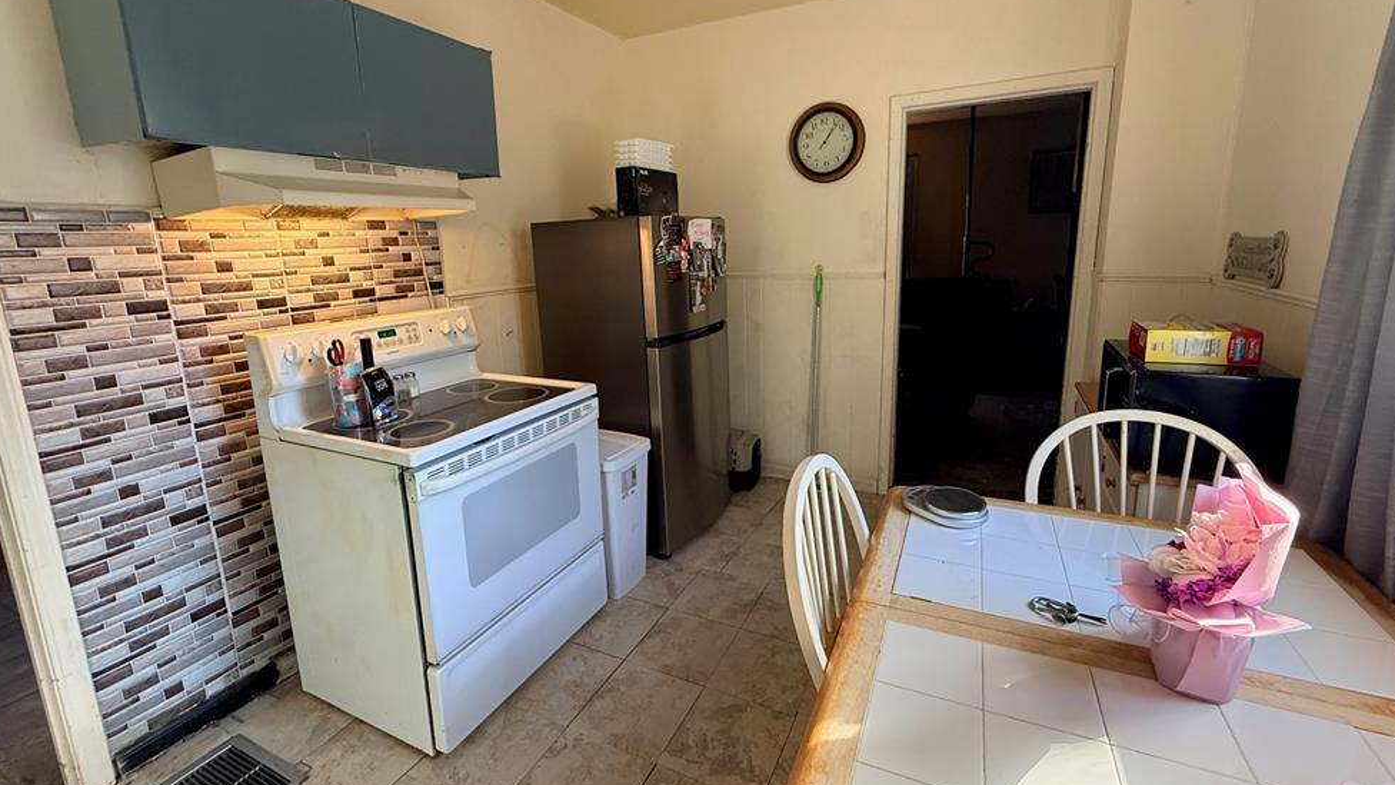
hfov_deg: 99.3
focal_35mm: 16
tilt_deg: -9.2
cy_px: 346
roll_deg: +0.7
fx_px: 592
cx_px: 719
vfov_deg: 66.9
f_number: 2.2
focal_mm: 2.22
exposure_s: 1/93
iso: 320
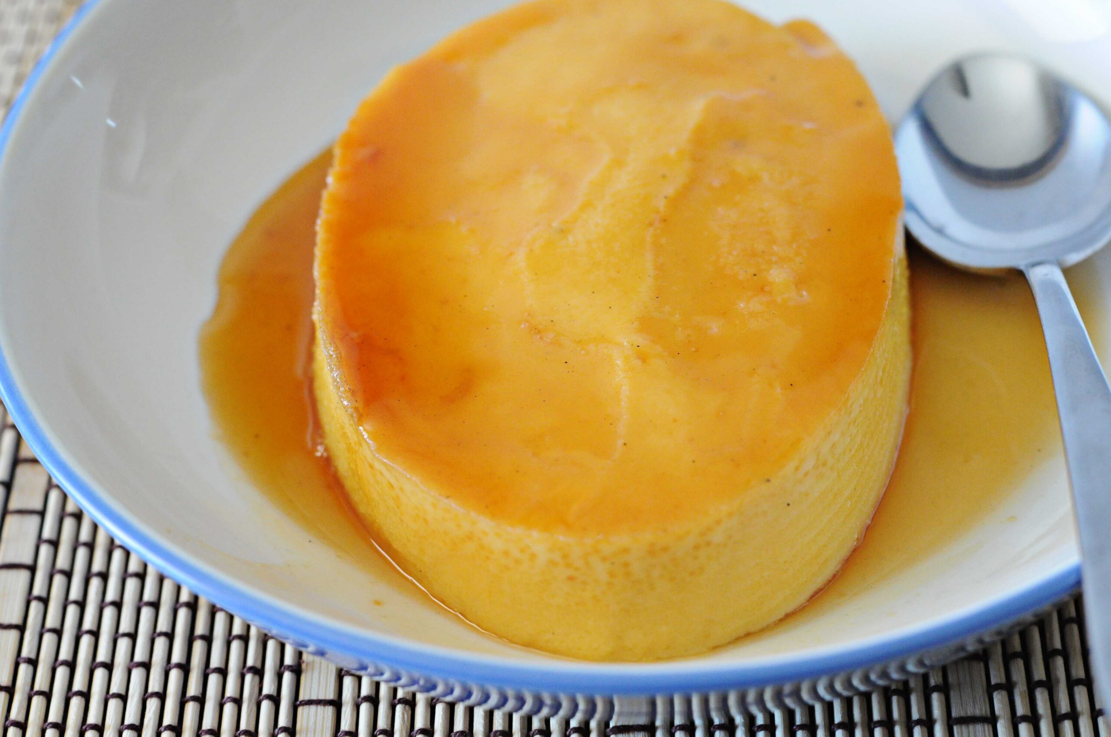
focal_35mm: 75
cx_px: 556
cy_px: 368
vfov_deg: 18.1
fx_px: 2312
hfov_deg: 27.0
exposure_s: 1/125
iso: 2000
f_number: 5
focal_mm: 50
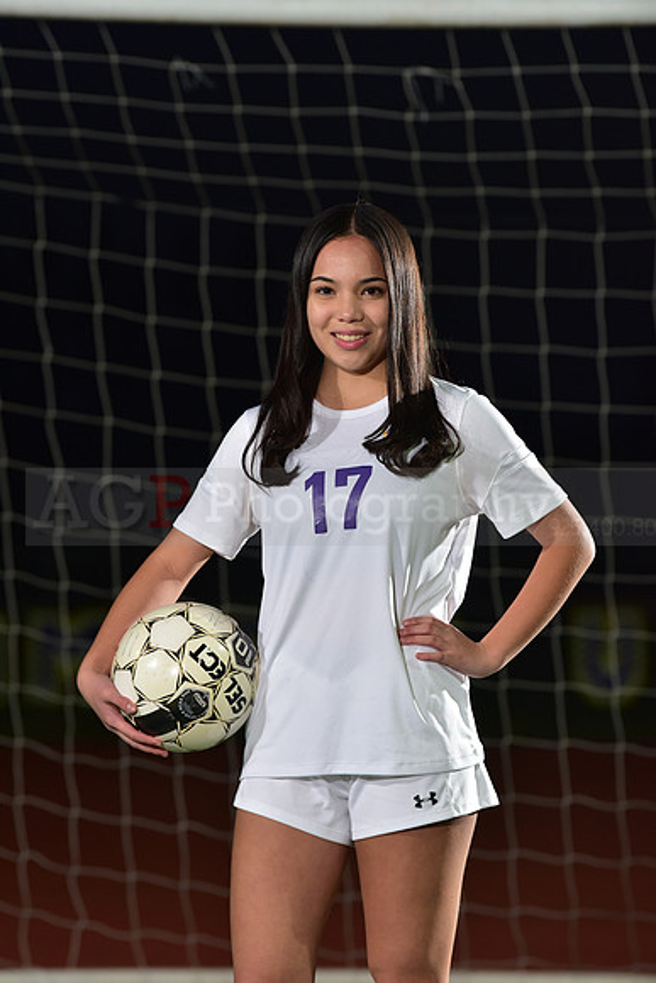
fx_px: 5463
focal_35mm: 200
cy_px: 492
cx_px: 328
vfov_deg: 10.3
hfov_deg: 6.9
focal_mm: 200
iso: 1000
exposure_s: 1/200
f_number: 5
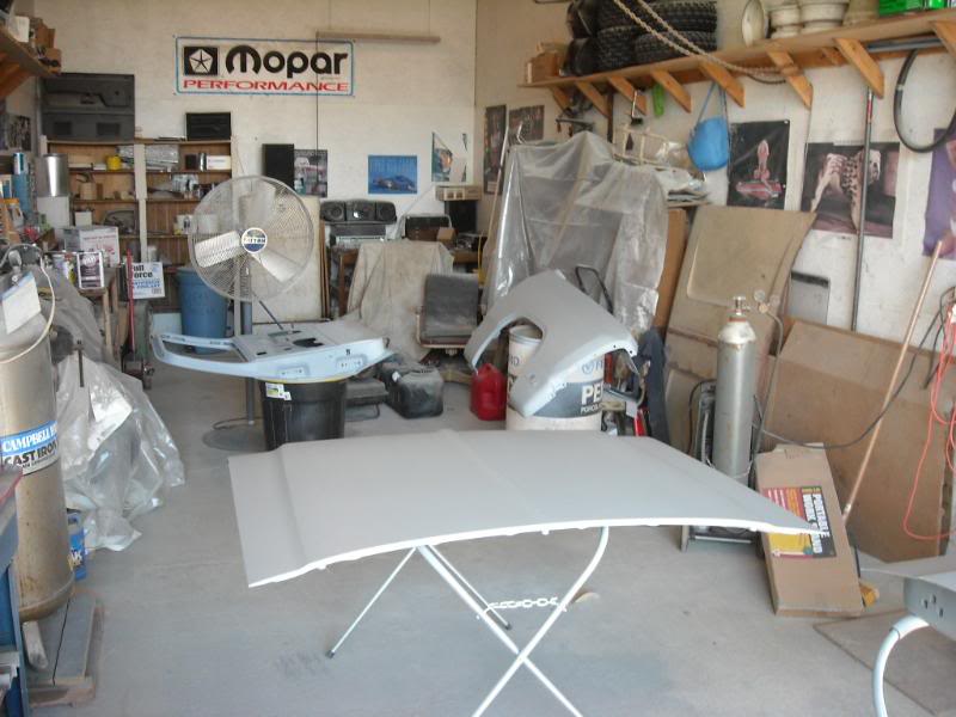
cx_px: 478
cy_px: 358
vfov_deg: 40.7
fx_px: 967
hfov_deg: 52.6
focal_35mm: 35
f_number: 2.8
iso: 135
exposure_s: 1/60
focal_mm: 5.7
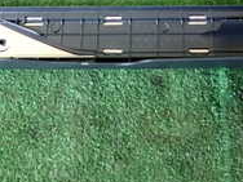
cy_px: -57
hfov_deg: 24.4
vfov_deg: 17.3
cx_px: 137
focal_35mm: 80
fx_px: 562
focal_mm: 4.5
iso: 200
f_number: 2
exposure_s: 1/30
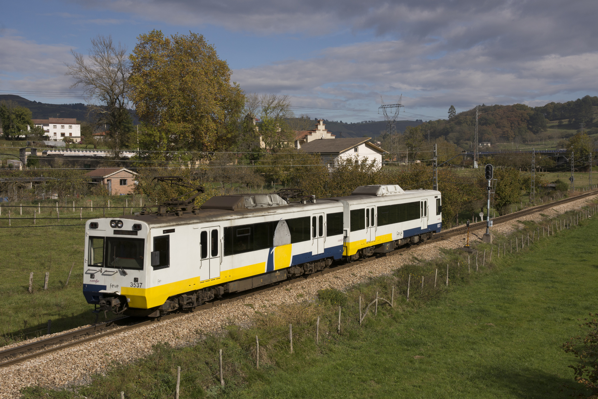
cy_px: 200
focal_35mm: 46
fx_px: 772
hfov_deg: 42.3
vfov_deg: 28.9
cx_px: 299
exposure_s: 1/640
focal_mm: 31
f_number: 8
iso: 100
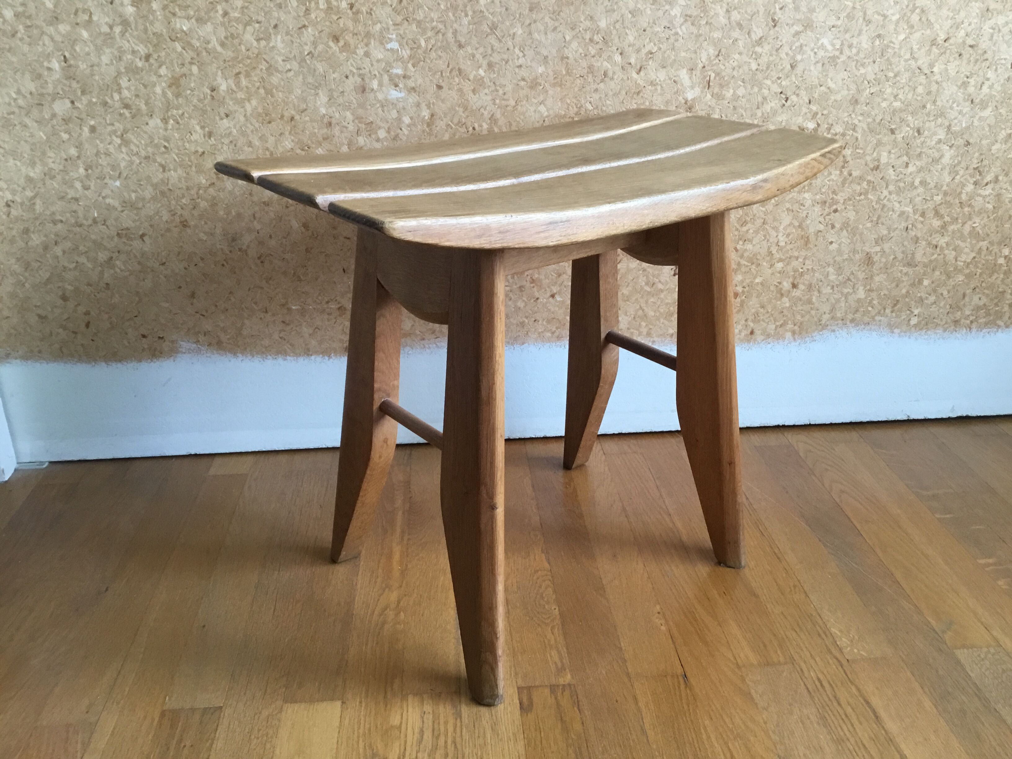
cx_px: 506
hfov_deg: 58.4
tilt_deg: -22.6
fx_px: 906
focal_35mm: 31
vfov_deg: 45.4
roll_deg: +0.4
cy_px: 380
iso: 125
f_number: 2.4
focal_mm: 3.3
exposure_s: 1/33
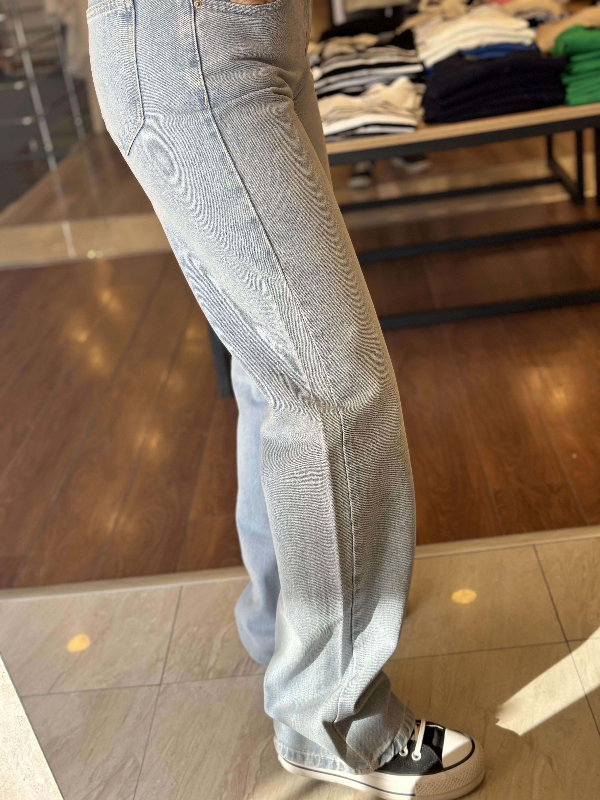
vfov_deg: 39.7
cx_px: 300
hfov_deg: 30.3
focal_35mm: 48
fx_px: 1109
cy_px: 400
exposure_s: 1/176
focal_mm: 6.86
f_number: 1.78
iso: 64
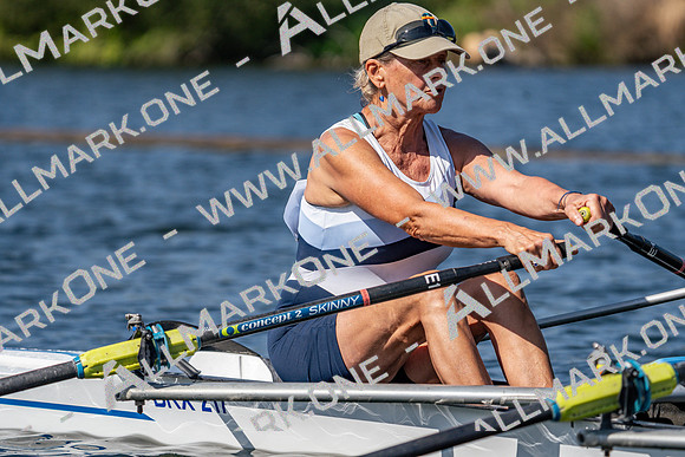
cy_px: 228
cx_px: 342
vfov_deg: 4.8
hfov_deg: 7.3
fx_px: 5405
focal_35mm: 284
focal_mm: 284
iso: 200
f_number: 5.6
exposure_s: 1/2000
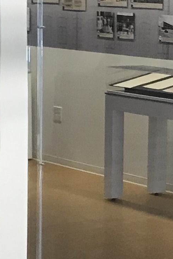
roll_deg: -1.9
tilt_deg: -8.8
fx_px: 1139
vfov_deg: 12.9
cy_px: 208
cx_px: 197
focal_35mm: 158
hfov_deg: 8.6
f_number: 1.8
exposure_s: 1/30
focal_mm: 3.99
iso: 25
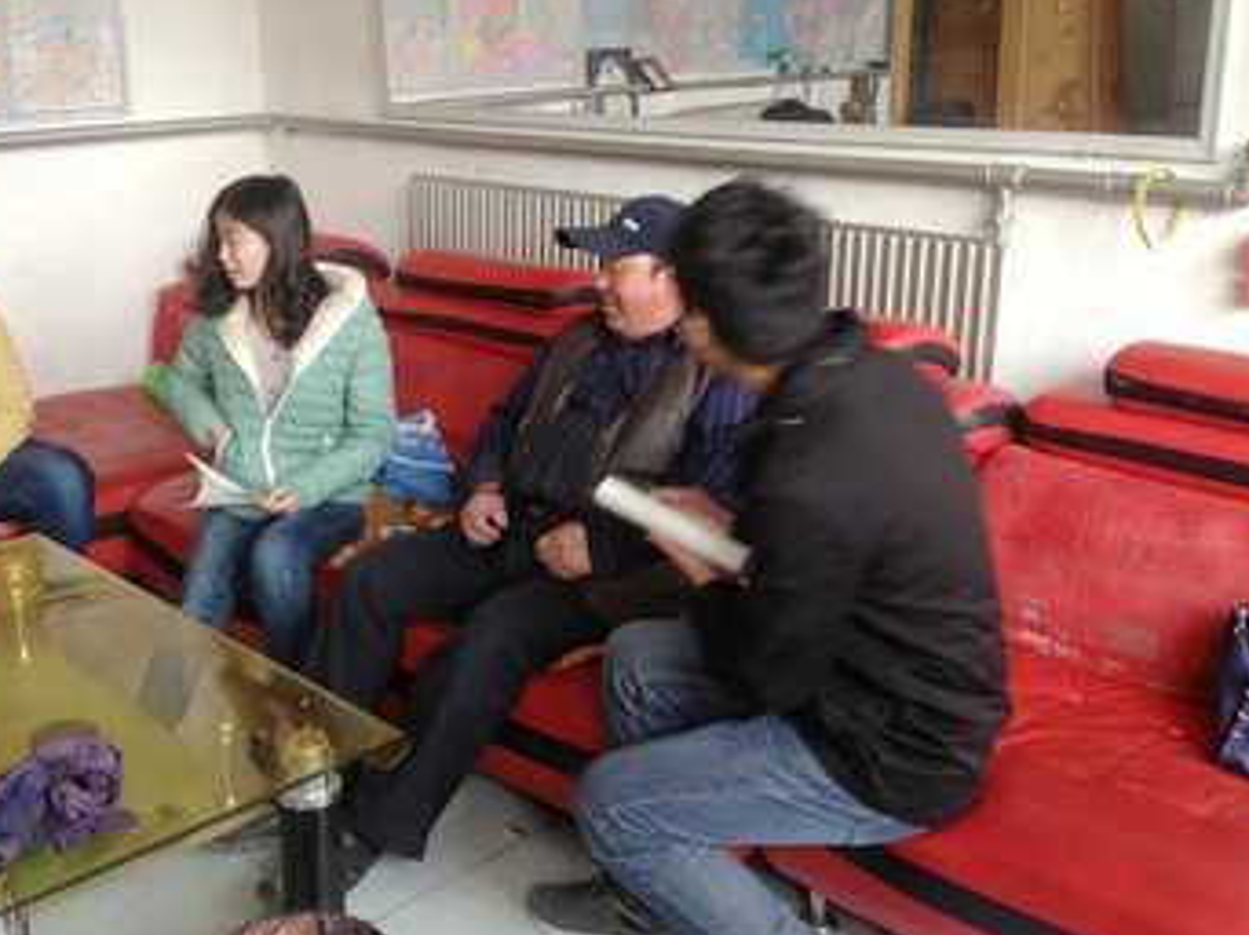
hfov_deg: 43.8
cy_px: 415
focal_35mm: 43
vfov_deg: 33.5
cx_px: 541
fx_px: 1550
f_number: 2.4
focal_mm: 4.28
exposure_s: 1/20
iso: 50
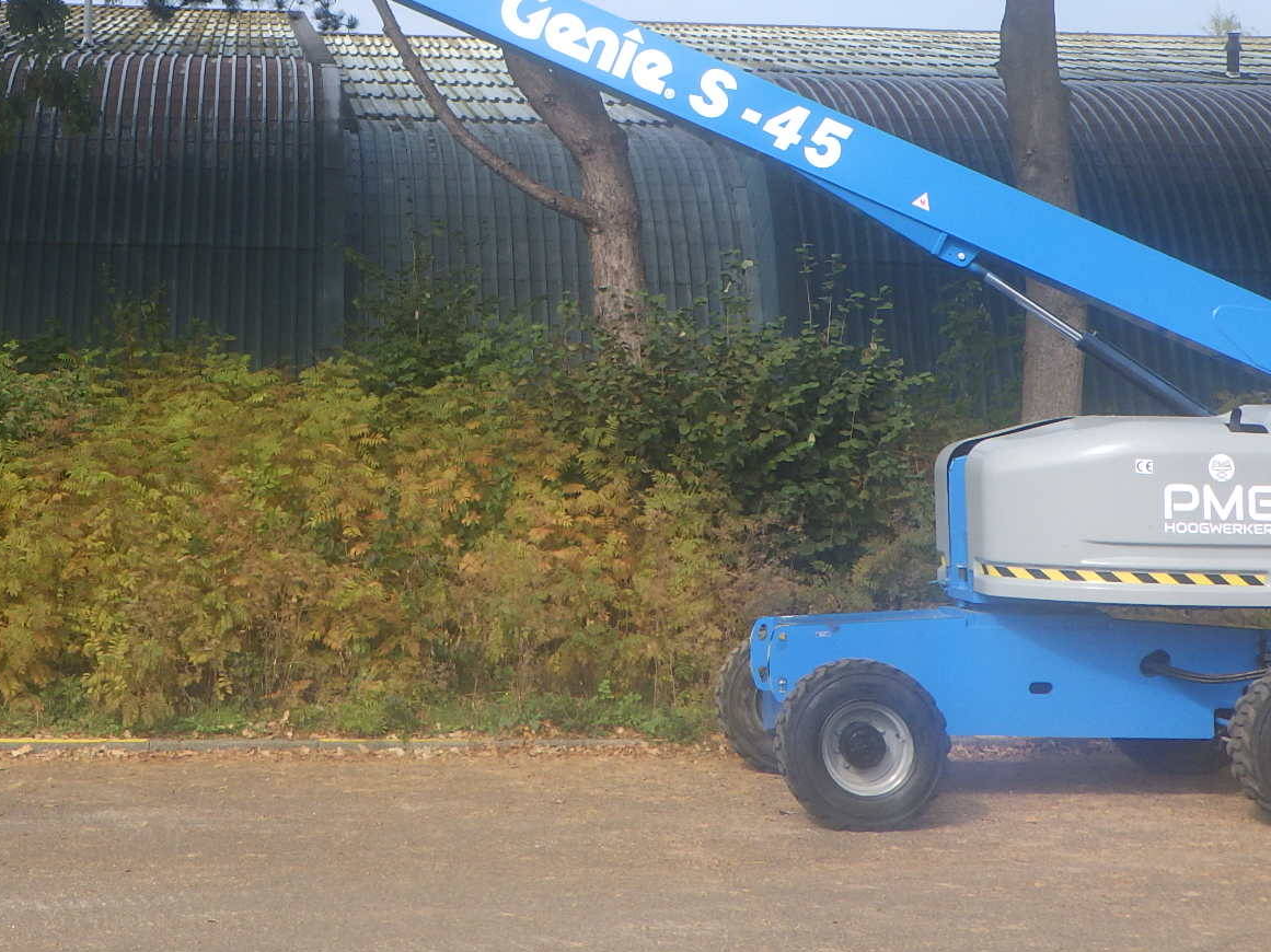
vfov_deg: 23.9
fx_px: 2202
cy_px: 158
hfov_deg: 31.9
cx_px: 395
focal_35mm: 60
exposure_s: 1/400
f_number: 4.6
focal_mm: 6.1
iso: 125
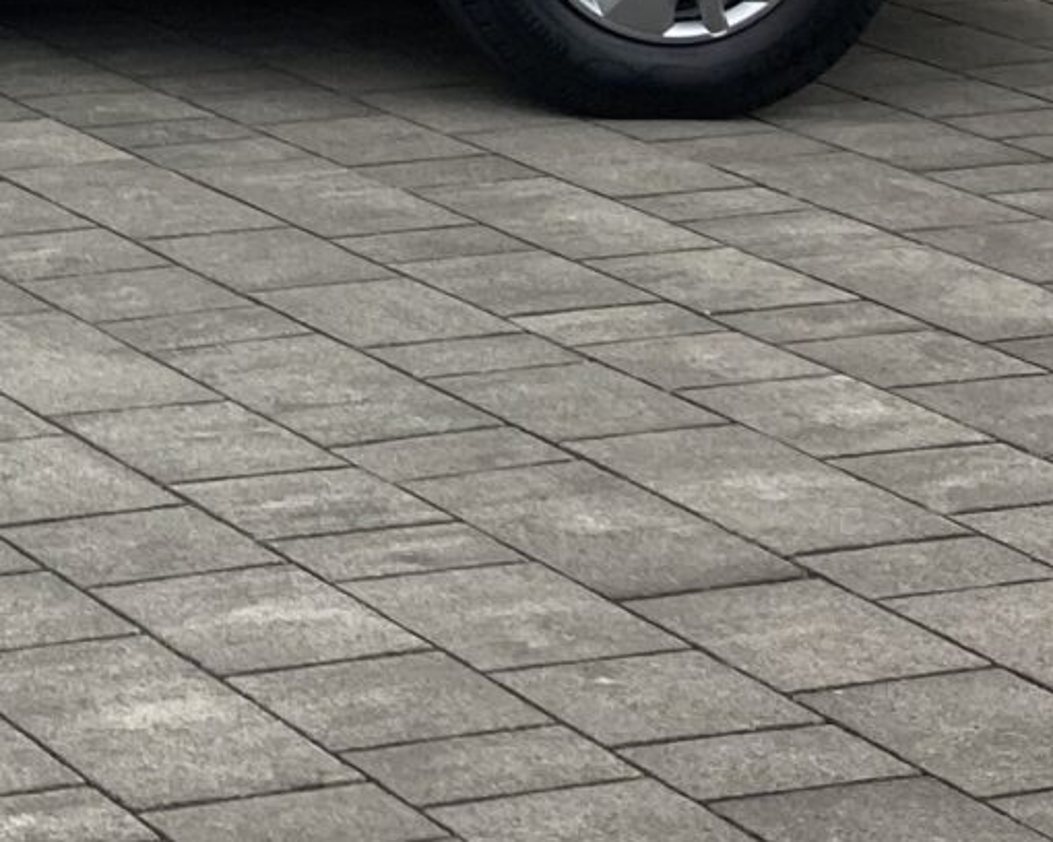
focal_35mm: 134
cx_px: -970
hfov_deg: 12.8
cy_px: -785
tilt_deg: +0.2
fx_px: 4176
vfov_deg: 10.6
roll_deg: +0.2
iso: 20
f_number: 1.8
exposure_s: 1/800
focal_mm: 3.99
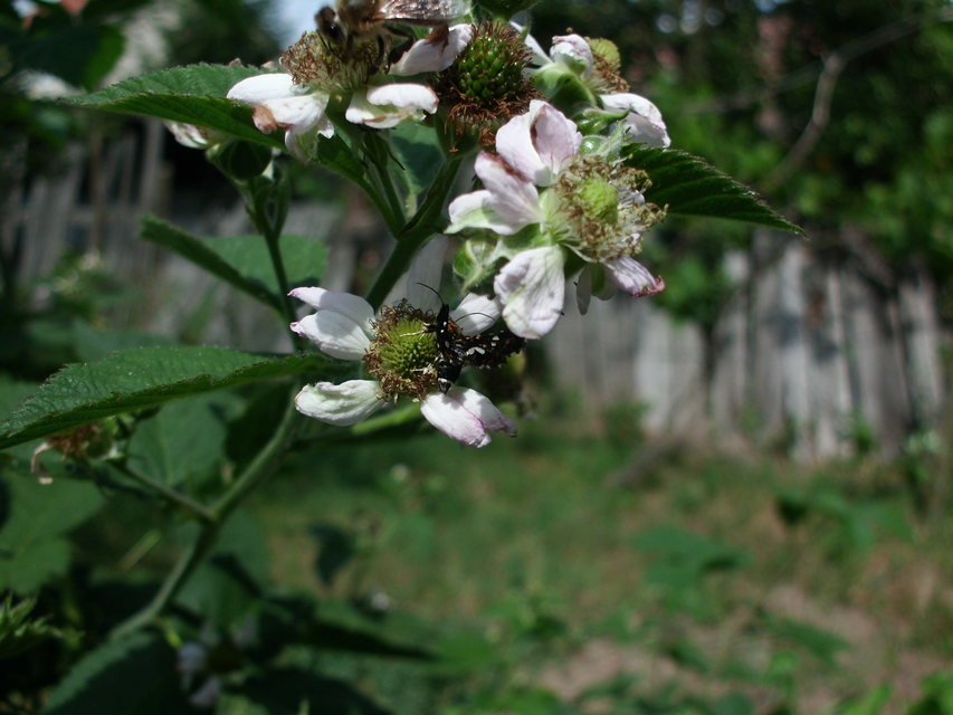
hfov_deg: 51.3
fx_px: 991
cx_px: 476
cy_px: 358
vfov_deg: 39.7
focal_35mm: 36
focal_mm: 6.3
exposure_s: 1/200
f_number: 7.3
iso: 64
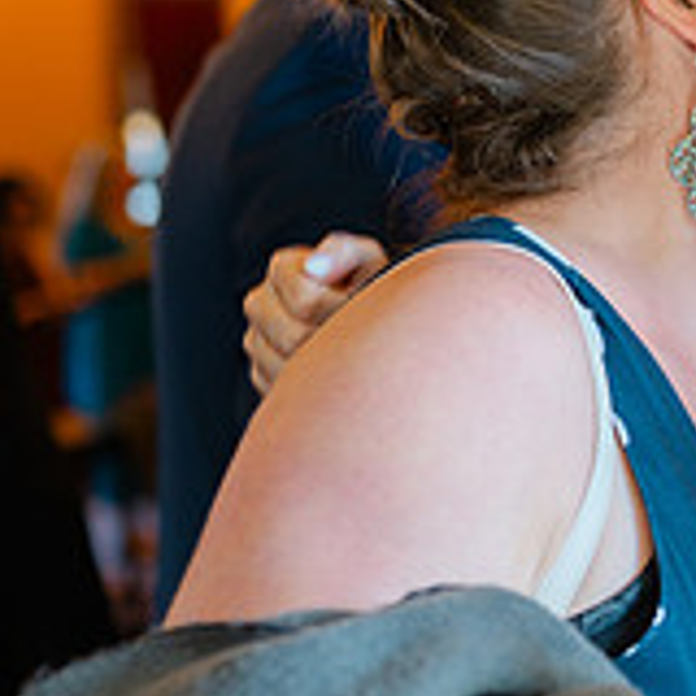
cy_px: 389
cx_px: 774
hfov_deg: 15.7
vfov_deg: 16.1
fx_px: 2457
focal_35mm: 108
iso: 250
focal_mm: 35
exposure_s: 1/100
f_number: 2
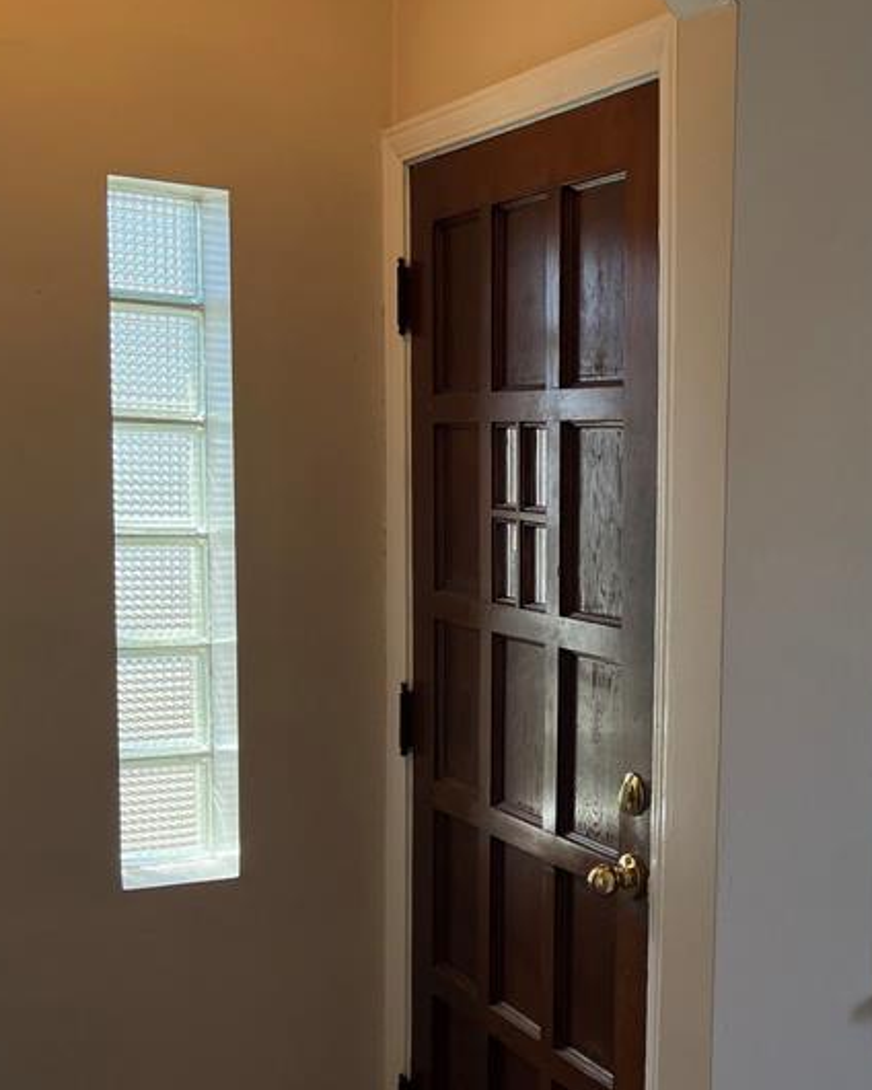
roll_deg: -2.5
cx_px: 864
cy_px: 646
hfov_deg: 29.0
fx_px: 1581
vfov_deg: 37.9
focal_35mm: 49
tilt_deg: -7.0
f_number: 1.5
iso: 50
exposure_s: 1/302
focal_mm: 5.7
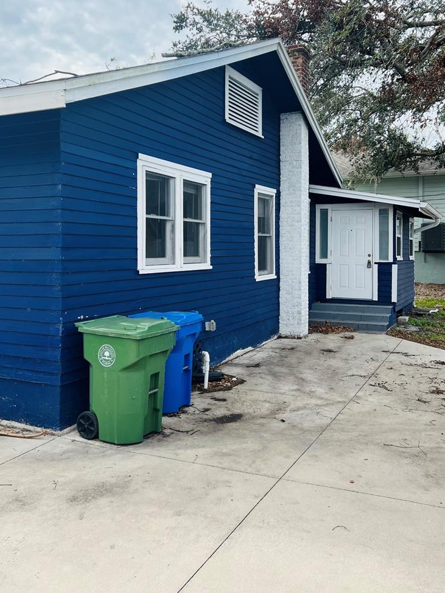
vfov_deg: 56.5
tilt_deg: -0.7
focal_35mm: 32
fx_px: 549
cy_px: 247
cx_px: 223
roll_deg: -0.4
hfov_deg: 44.2
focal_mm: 5.7
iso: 50
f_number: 1.5
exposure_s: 1/1934
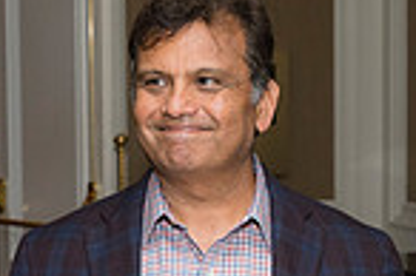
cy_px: 232
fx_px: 1835
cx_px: 217
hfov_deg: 12.9
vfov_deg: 8.6
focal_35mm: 159
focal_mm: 40
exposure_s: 1/125
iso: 800
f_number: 5.6
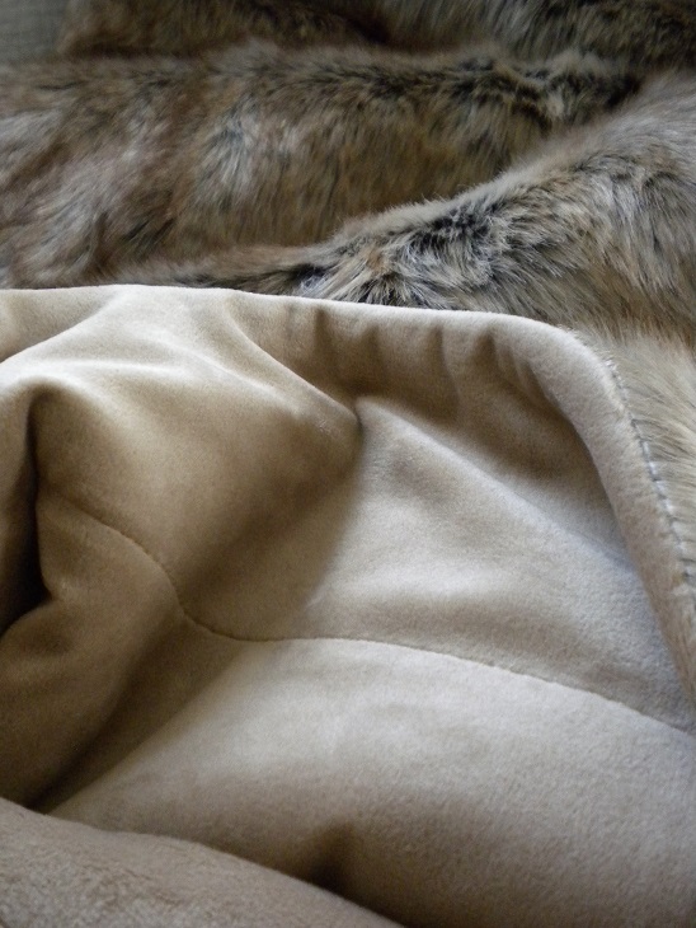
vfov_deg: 45.8
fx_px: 1099
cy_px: 464
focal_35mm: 41
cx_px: 348
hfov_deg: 35.2
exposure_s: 1/66.1
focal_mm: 7.4
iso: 633
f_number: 3.5
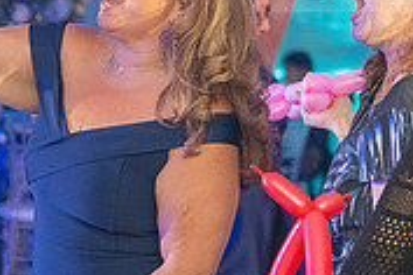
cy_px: -43
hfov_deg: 8.9
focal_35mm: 230
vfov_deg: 5.9
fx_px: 2638
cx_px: 474
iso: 1250
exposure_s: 1/200
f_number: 3.2
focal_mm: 70
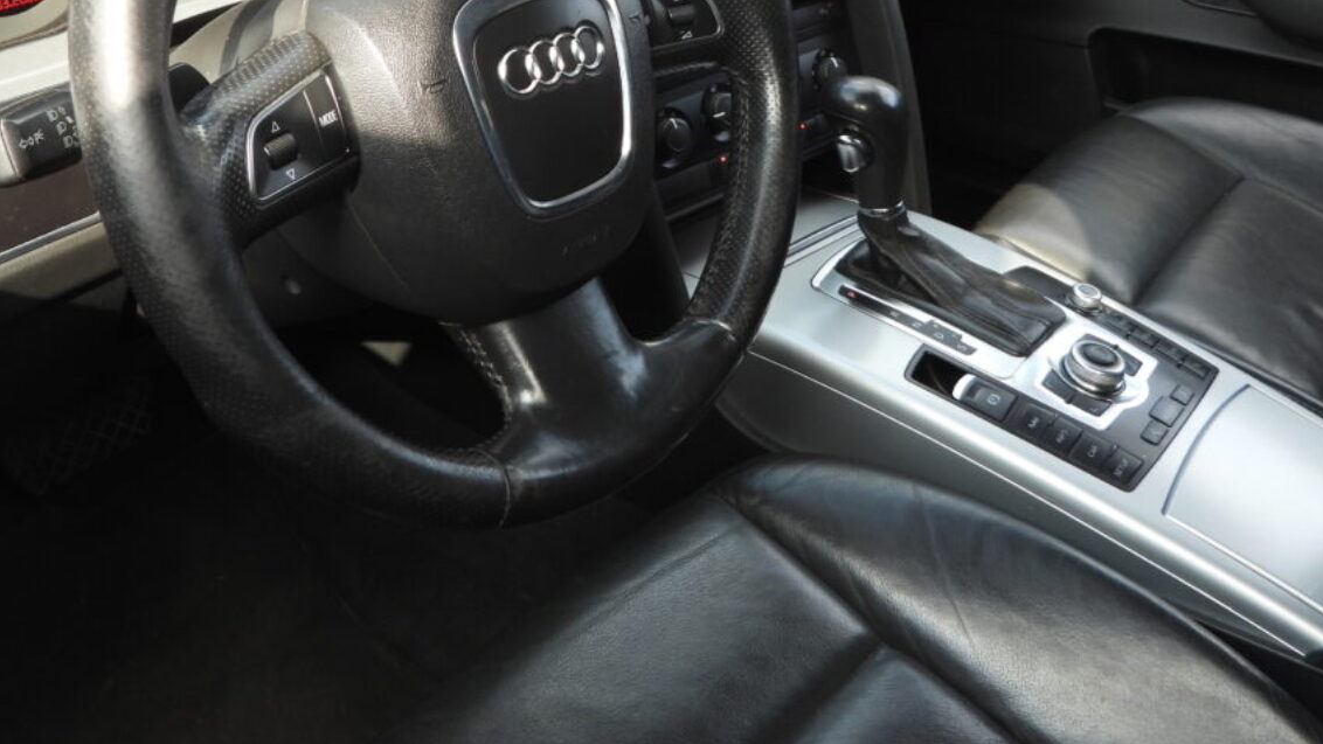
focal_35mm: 37
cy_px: 47
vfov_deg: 30.3
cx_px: 561
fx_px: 1298
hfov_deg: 53.8
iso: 100
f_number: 2.8
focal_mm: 4.3
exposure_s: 1/160
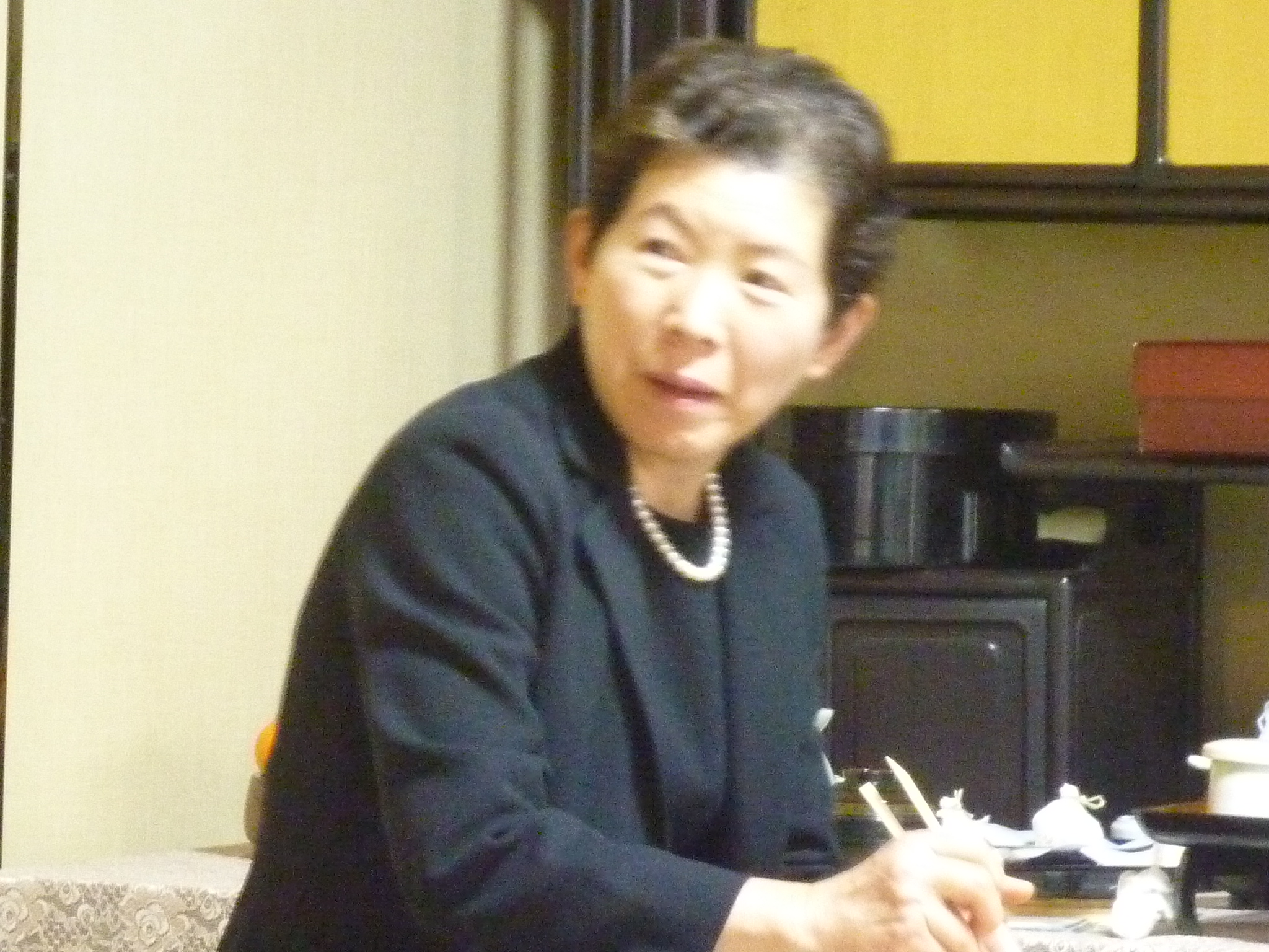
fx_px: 8432
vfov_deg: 6.5
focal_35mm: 230
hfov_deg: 8.6
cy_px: 476
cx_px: 634
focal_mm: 21
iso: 1000
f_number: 4.4
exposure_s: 1/13
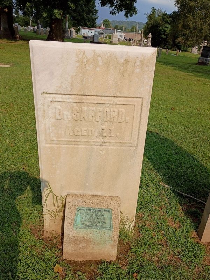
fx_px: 235
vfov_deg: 61.7
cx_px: 105
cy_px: 140
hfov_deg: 48.2
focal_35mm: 29
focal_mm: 4.27
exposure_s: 1/1401
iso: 100
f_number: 1.8
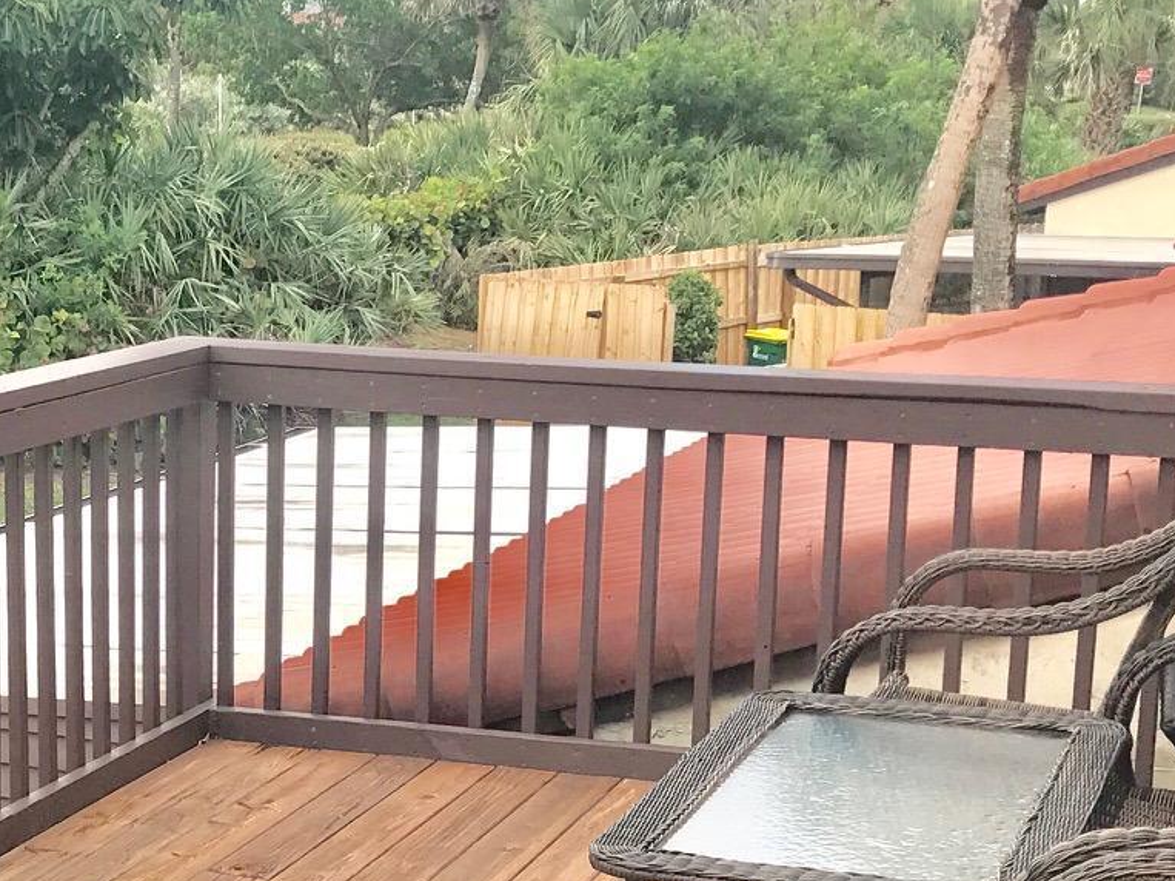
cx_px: 97
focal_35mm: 74
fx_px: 2511
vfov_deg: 19.8
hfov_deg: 25.4
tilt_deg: -12.5
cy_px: 635
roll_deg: +0.0
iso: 20
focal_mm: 3.99
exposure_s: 1/1114
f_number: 1.8
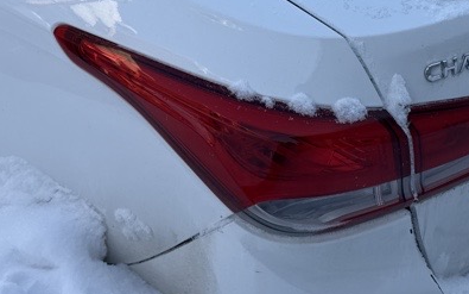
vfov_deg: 19.4
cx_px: 259
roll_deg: -0.8
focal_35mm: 66
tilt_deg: -30.4
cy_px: 35
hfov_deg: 31.0
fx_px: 844
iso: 80
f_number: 1.78
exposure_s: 1/1314
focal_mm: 6.76
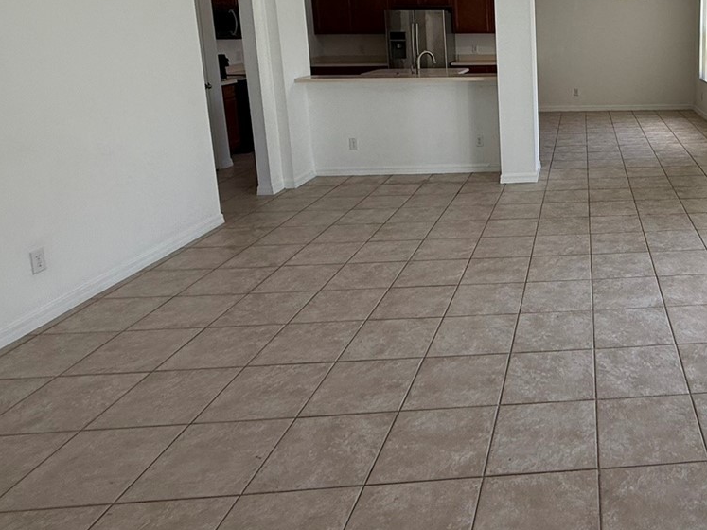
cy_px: 124
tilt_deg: -9.5
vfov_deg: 45.0
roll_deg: +0.2
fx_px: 613
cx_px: 643
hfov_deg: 52.4
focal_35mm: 30
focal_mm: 2.22
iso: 50
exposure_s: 1/165
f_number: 2.2
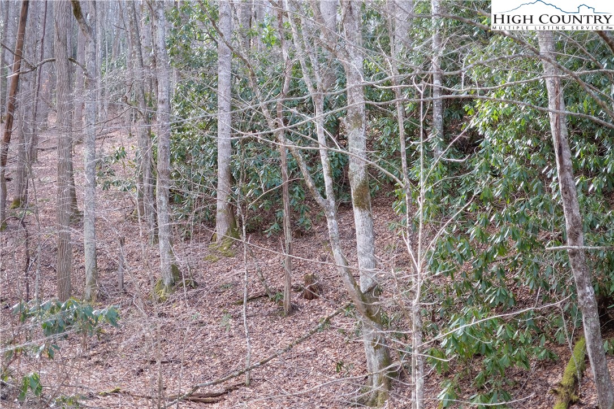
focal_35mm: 48
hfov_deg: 41.1
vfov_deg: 28.1
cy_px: 204
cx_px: 307
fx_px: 819
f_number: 1.8
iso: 200
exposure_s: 1/320
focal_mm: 32
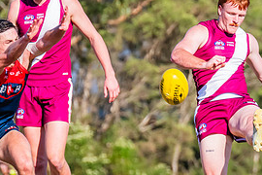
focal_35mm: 1444
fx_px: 10508
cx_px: 255
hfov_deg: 1.4
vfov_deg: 1.0
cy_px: 140
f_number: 9
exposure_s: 1/1600
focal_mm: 420
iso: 800
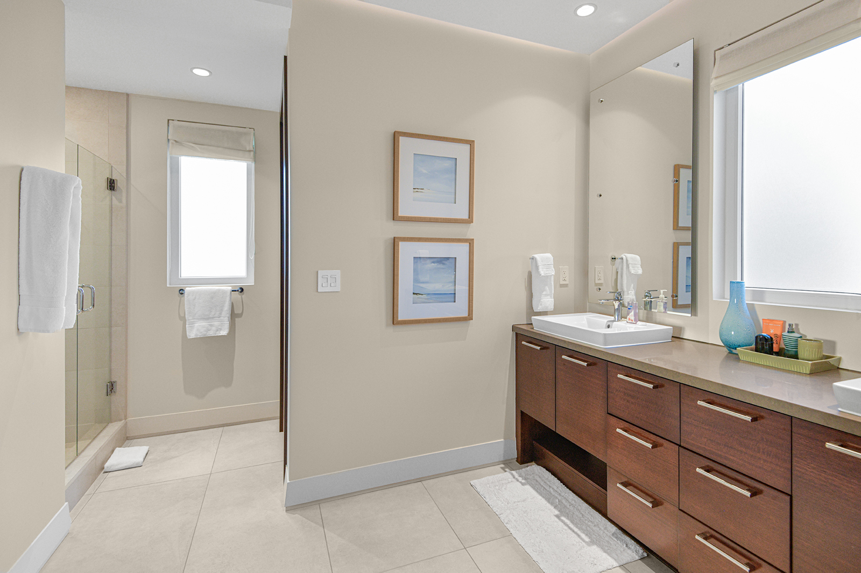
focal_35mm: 16
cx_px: 430
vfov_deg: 73.7
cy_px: 286
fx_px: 383
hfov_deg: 96.7
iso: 1000
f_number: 5
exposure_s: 1/60
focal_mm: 16
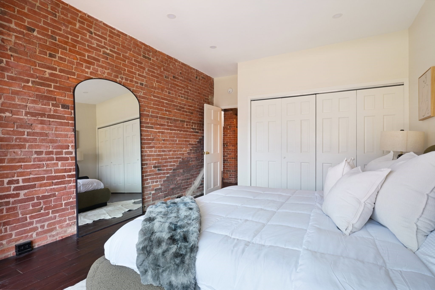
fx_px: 217
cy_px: 145
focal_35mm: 18
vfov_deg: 67.4
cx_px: 218
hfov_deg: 90.0
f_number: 8
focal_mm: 18
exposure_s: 1/8
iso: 400
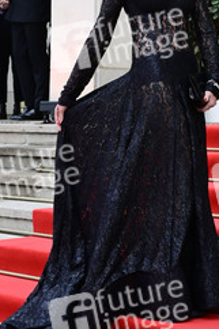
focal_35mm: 81
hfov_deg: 16.8
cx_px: 158
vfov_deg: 24.9
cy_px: 109
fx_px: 740
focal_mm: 49
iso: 3600
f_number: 6.3
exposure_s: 1/250
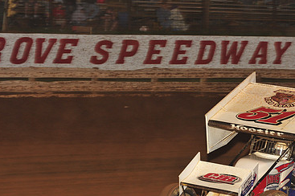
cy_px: 147
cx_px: 230
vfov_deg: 8.7
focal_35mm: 158
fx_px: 1294
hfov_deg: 13.0
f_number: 7.1
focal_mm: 100
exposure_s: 1/320
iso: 1000
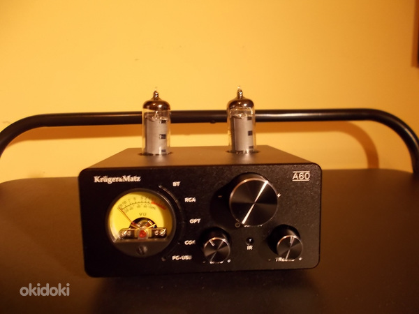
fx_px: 315
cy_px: 157
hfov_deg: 67.3
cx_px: 210
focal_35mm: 26
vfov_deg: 53.1
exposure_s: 1/8
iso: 200
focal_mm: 4.6
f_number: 3.2
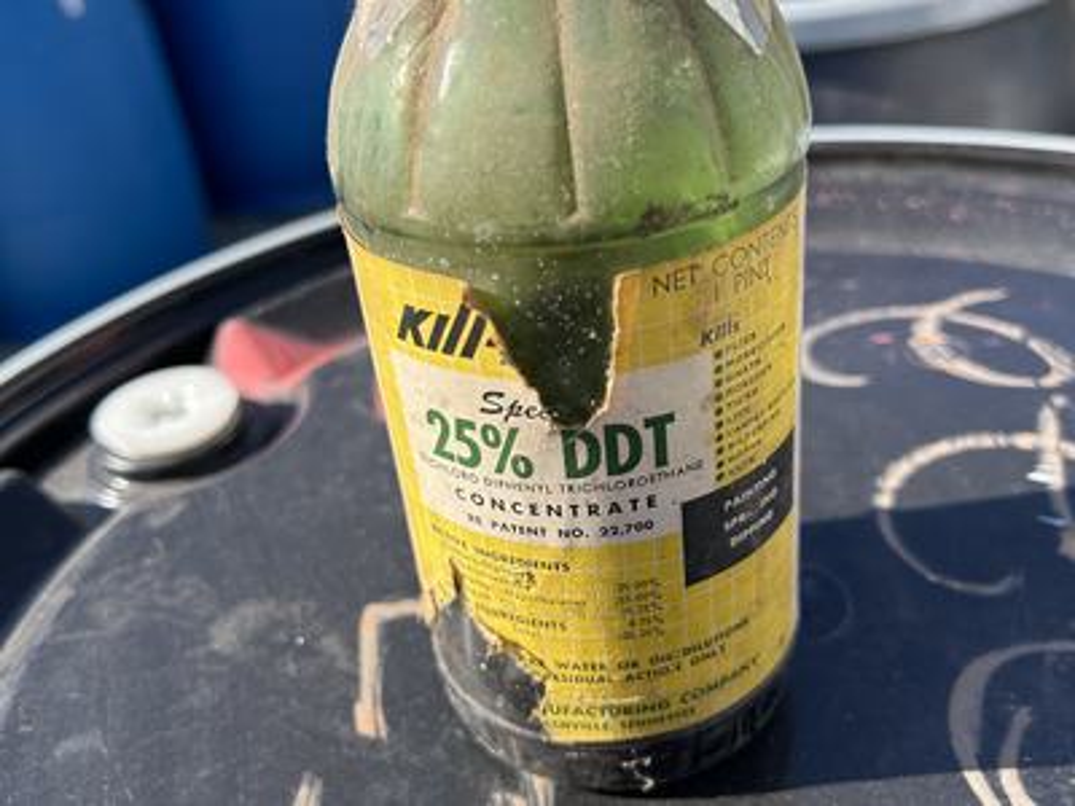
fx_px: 807
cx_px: 538
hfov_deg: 67.3
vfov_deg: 53.1
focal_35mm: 26
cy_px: 403
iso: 50
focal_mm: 5.7
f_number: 1.5
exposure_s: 1/1838
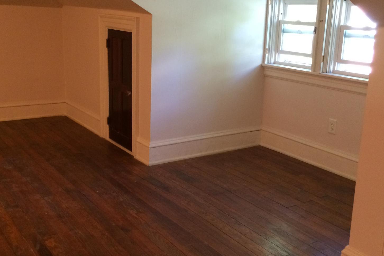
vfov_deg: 30.5
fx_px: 469
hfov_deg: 44.5
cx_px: 195
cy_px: 125
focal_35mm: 44
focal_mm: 4.12
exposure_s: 1/30
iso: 250
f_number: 2.2
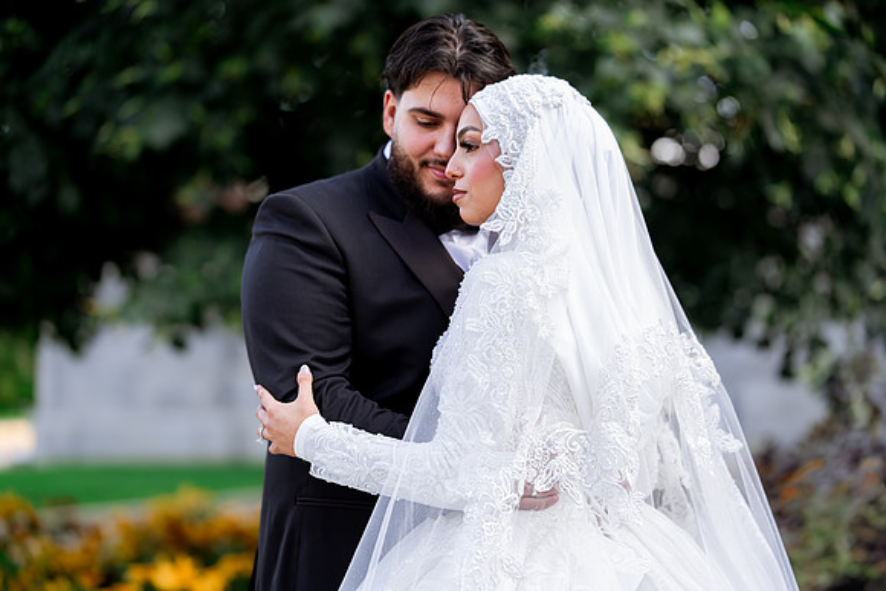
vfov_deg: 15.2
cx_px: 443
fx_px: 2215
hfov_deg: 22.6
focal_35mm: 90
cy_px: 296
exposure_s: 1/800
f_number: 2
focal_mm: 90
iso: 200
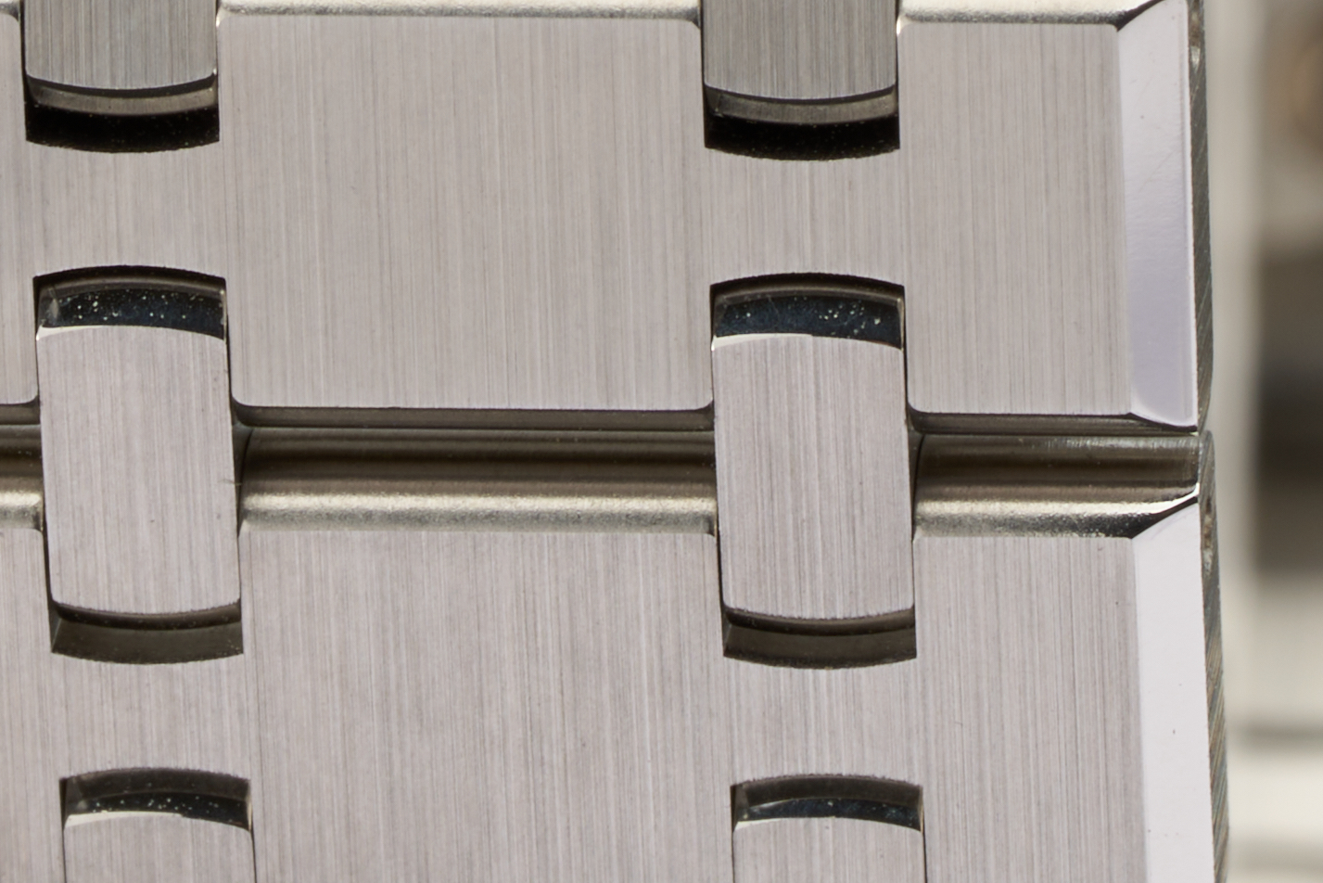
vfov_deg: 2.8
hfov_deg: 4.2
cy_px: -1039
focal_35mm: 491
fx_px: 18047
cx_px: 679
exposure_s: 1/125
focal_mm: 100
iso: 125
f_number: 16
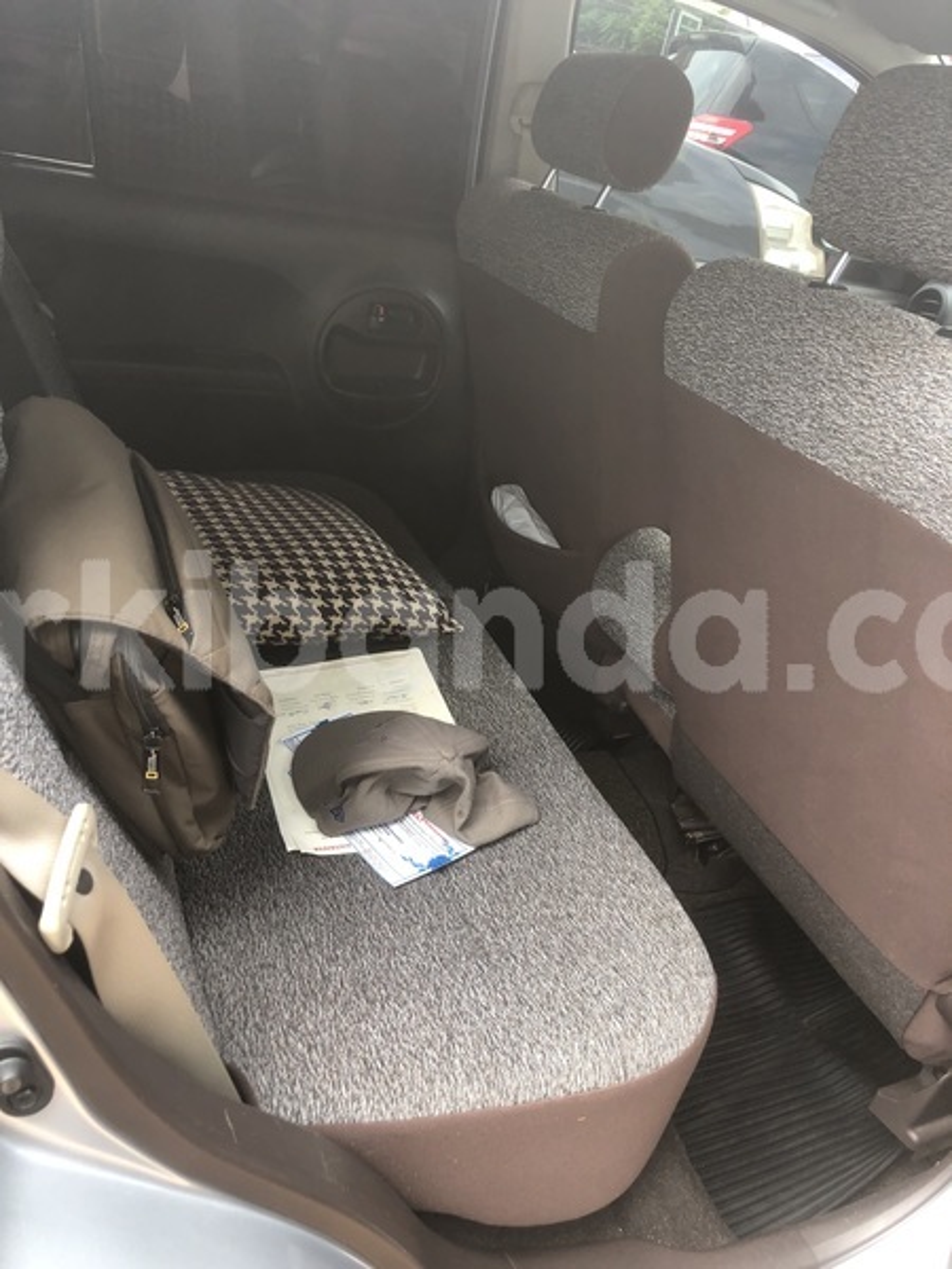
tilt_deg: -25.5
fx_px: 1027
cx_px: 476
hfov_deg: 49.7
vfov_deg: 63.4
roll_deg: -14.7
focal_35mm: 28
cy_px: 634
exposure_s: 1/120
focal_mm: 3.99
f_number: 1.8
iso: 64
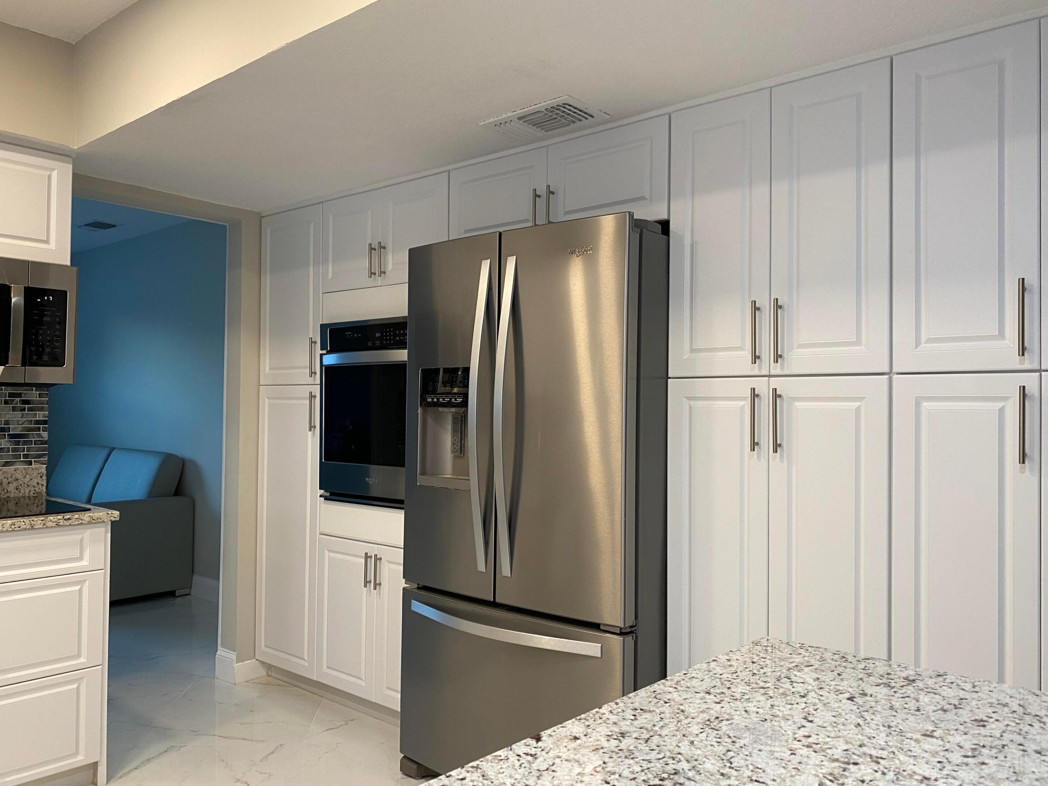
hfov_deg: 65.3
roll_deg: -0.6
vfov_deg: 51.4
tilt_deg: +1.1
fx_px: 817
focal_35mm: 27
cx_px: 537
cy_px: 402
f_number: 1.8
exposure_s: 1/60
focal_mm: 4.25
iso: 80
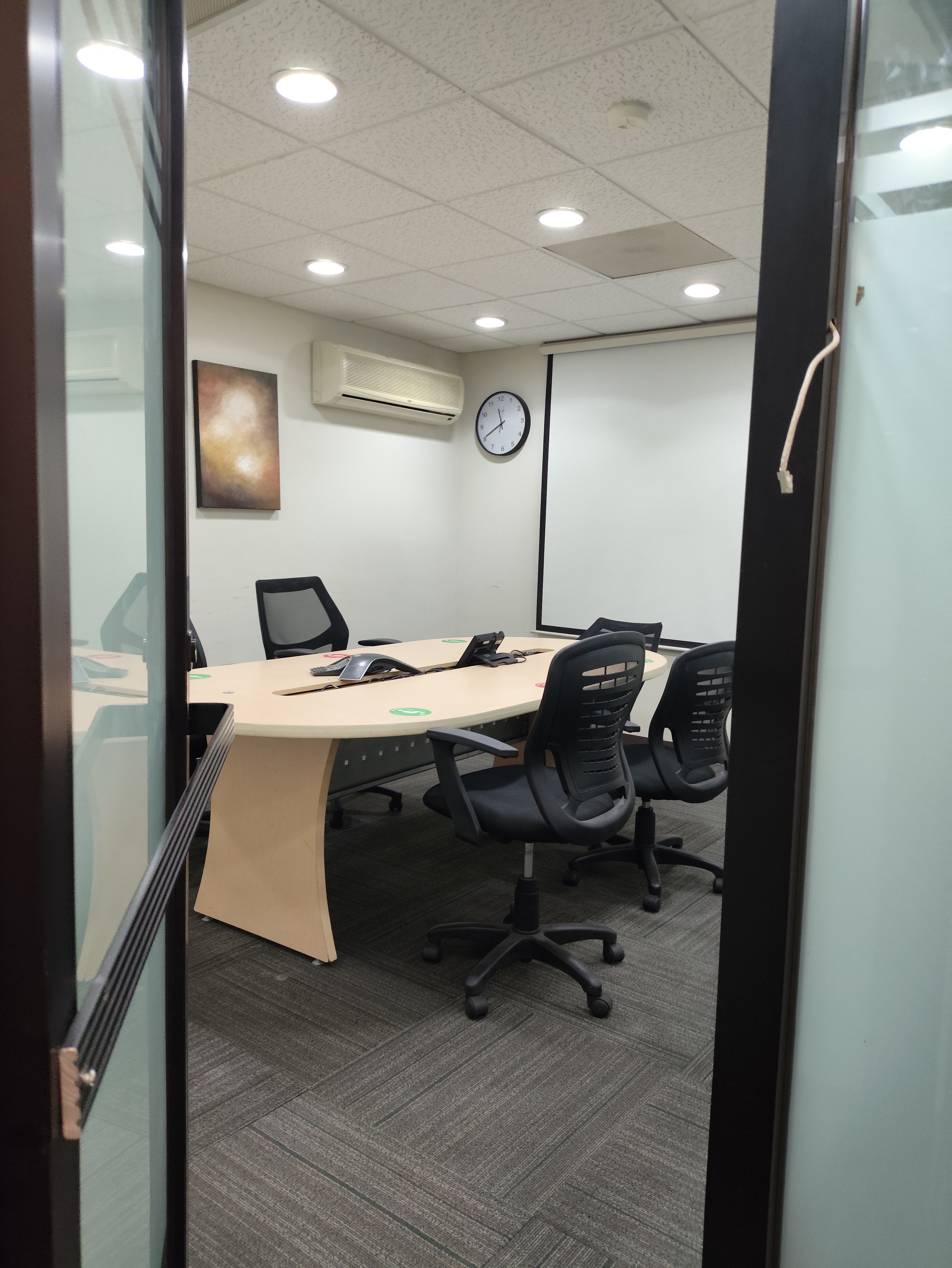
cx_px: 476
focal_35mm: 25
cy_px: 634
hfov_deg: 54.9
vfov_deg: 69.4
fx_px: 916
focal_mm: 4.71
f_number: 1.79
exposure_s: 1/20
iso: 640
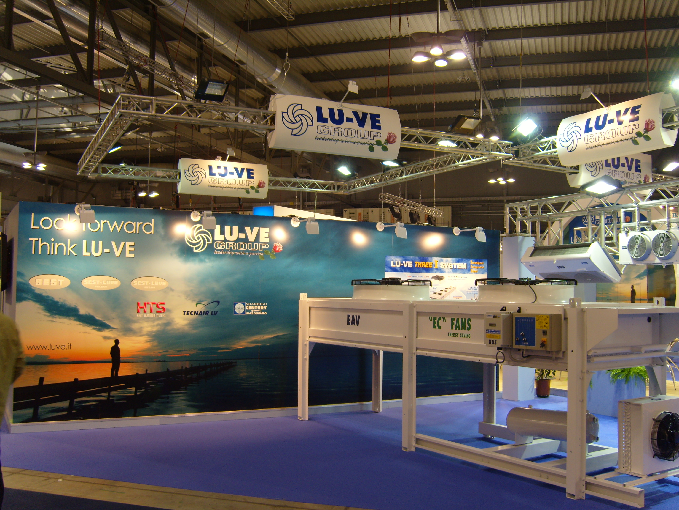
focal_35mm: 35
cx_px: 340
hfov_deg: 52.6
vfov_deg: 40.7
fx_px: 687
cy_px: 255
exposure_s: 1/30
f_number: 2.8
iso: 85
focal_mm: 7.4
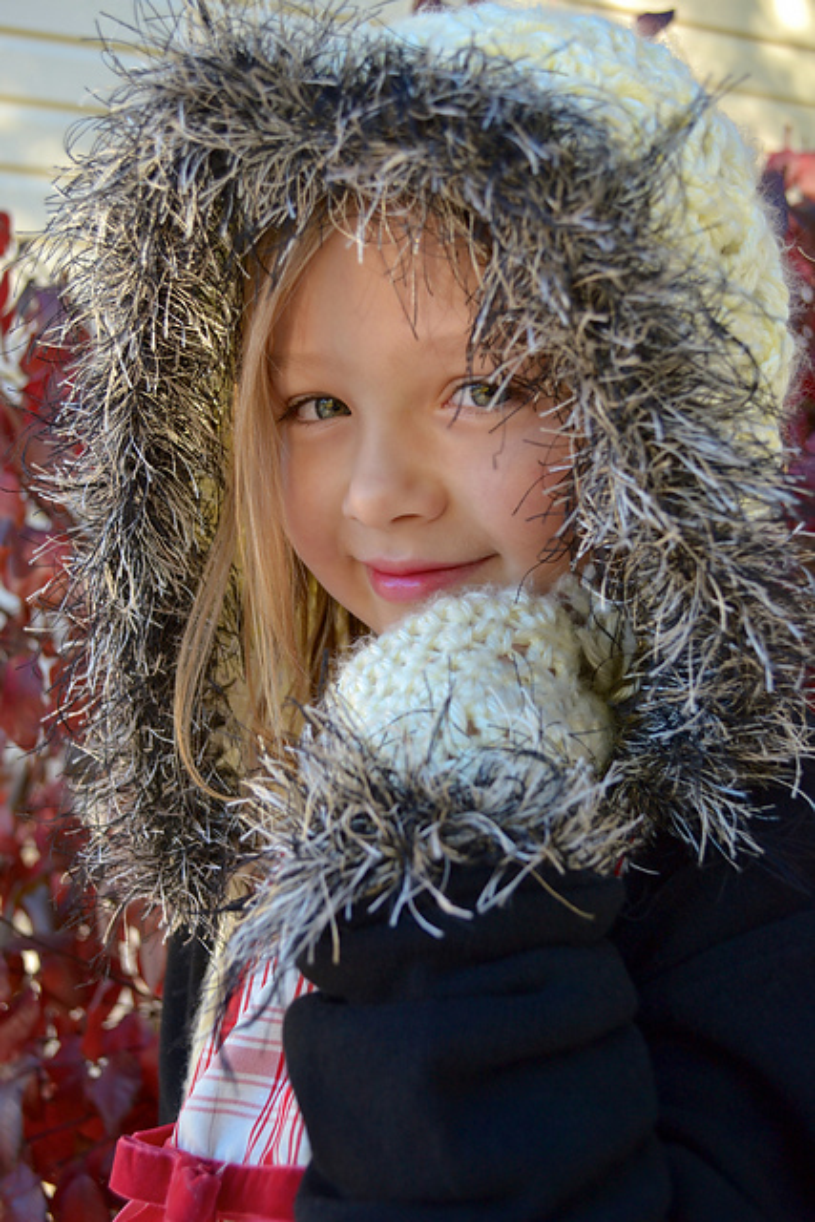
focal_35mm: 36
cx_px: 408
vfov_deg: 53.1
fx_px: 1222
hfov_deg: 36.9
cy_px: 611
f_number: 4
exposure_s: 1/125
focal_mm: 24
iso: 180
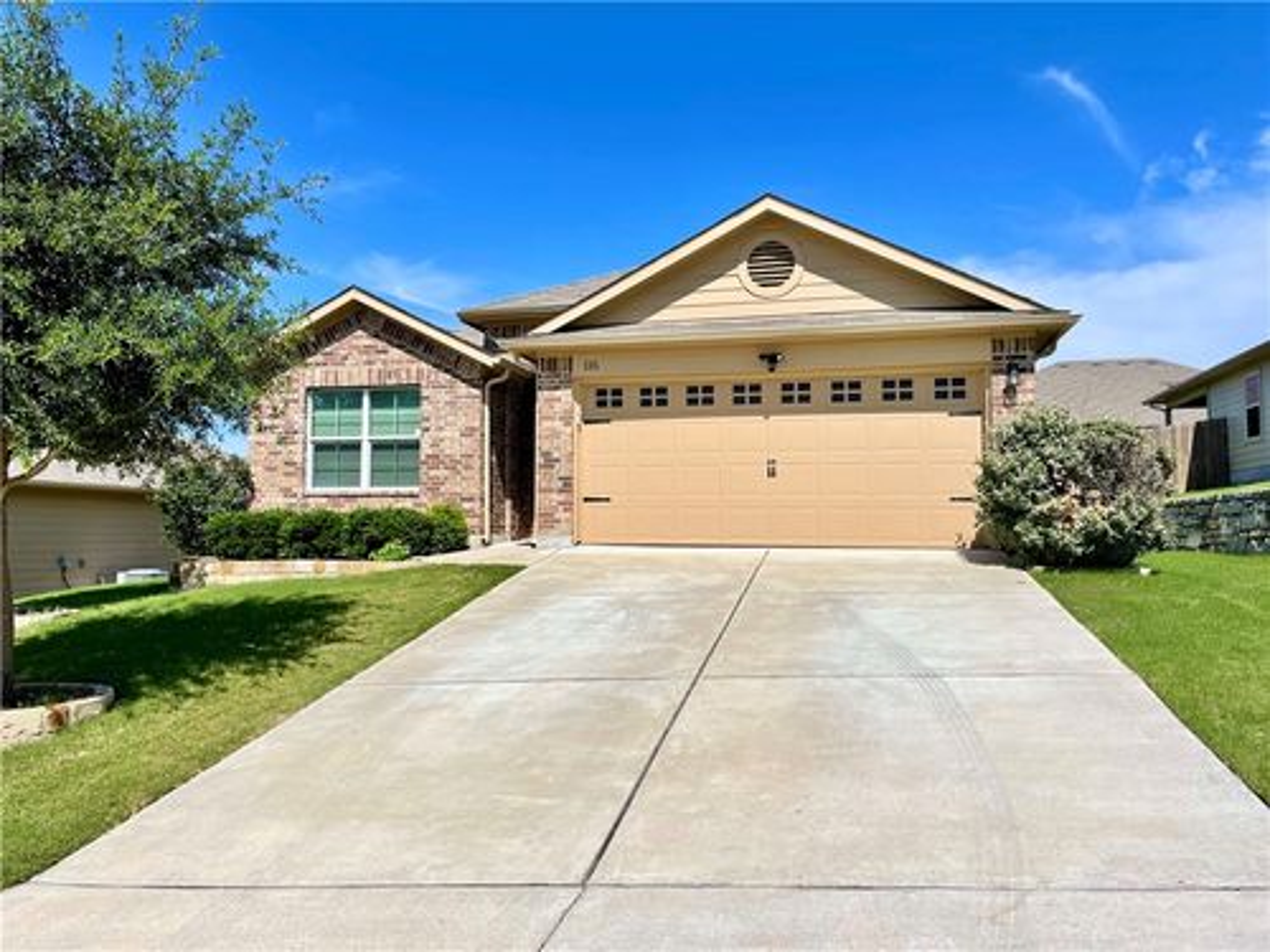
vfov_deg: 53.1
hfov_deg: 67.3
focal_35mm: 26
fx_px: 954
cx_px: 635
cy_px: 476
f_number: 1.6
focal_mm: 4.2
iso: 32
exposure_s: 1/5051
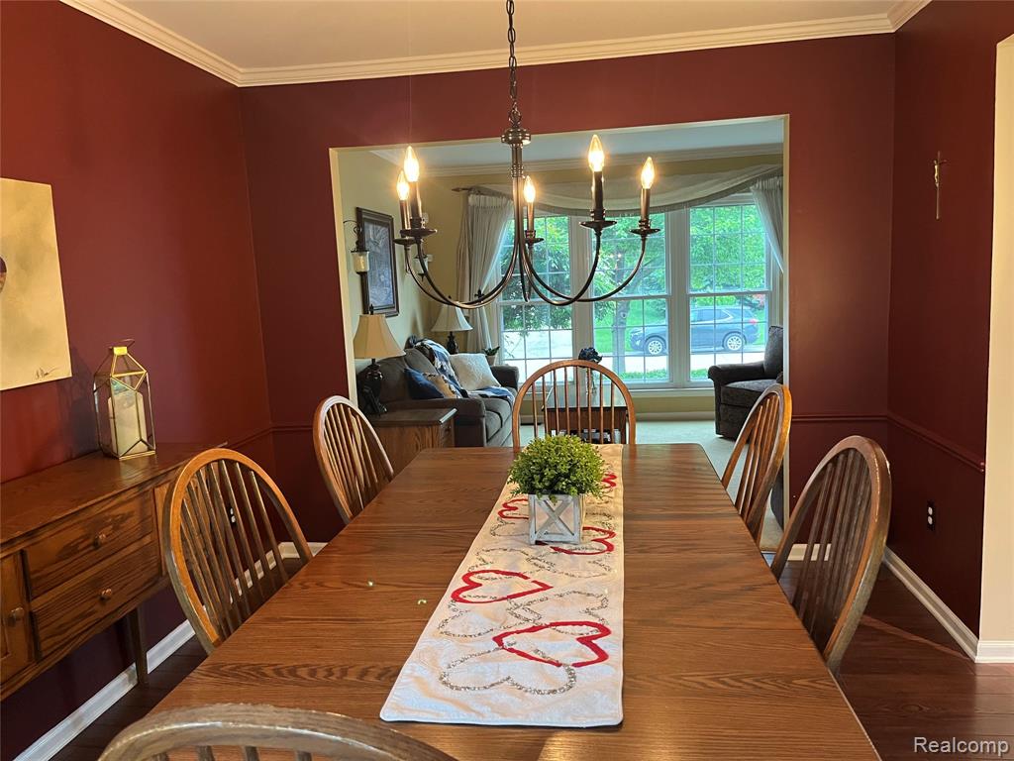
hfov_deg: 67.3
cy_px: 380
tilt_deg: -8.1
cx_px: 507
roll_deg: +2.5
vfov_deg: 53.1
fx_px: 762
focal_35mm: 26
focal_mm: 5.1
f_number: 1.6
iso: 400
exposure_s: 1/60
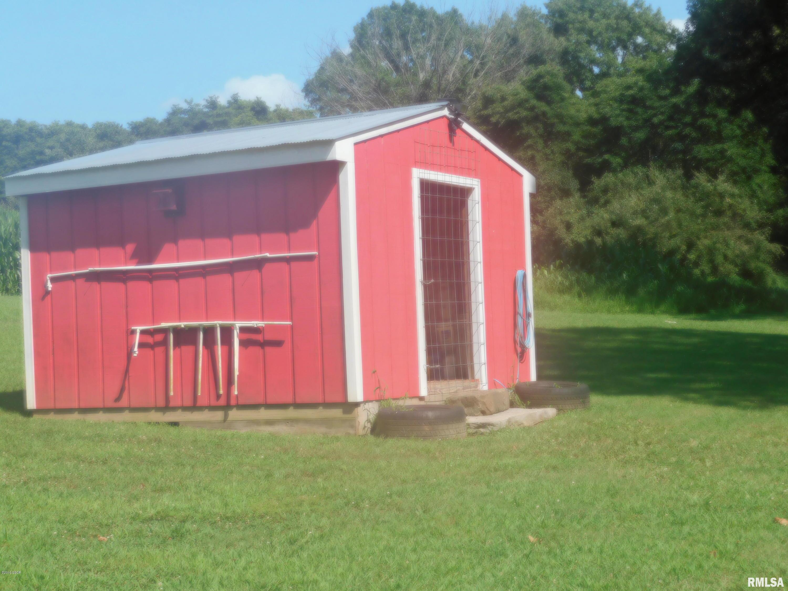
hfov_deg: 29.4
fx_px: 1502
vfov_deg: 22.3
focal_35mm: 66
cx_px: 394
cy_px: 296
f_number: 4.2
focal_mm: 11.7
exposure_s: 1/800
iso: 125
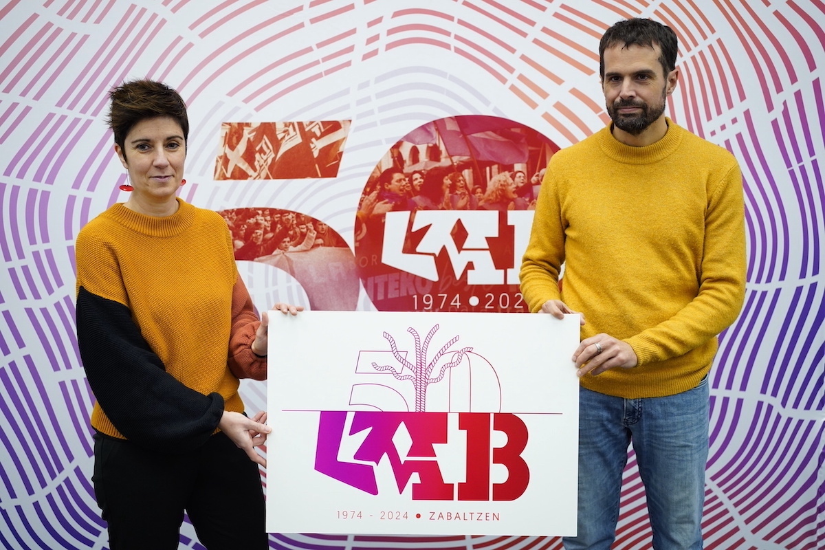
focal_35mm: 35
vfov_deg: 37.9
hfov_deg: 54.4
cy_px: 275
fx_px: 802
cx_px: 412
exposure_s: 1/320
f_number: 2.8
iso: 1600
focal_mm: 35
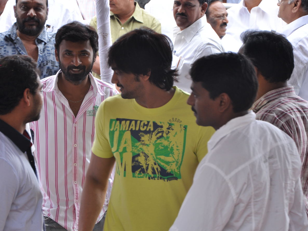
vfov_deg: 9.0
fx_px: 1474
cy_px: 138
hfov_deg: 11.9
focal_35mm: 166
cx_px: 108
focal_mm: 85
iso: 250
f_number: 7.1
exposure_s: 1/125
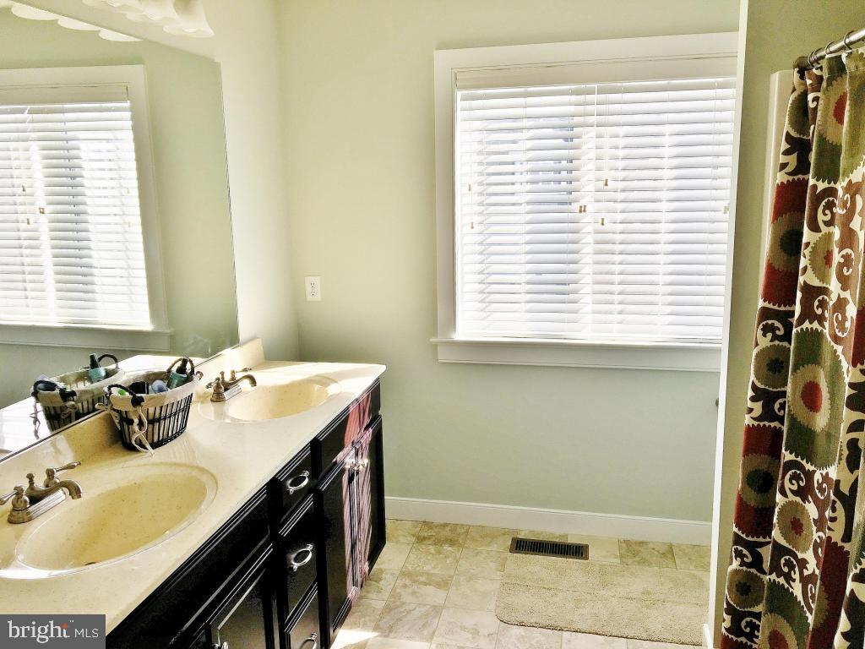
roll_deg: +0.8
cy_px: 324
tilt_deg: -9.6
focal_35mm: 29
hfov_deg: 61.7
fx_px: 725
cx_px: 432
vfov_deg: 48.2
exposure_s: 1/120
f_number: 2.2
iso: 25
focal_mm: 4.15
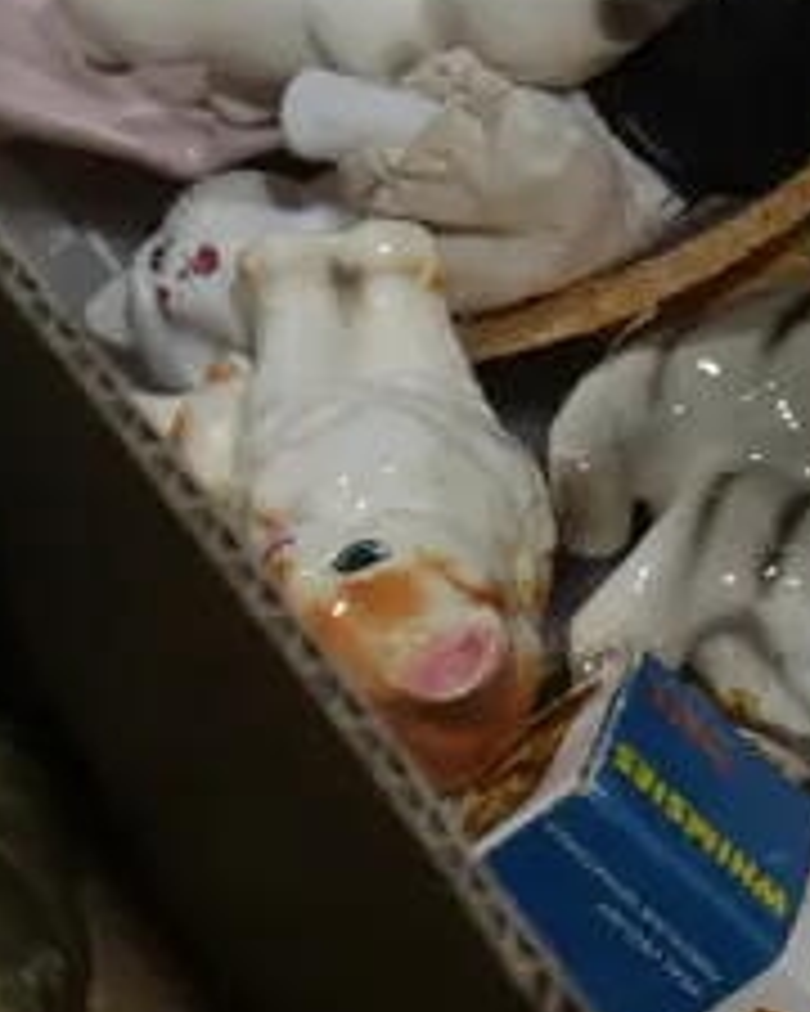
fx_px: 4795
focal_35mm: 160
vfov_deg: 12.0
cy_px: 295
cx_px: 2030
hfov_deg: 8.7
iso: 200
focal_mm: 18
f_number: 5
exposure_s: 1/125
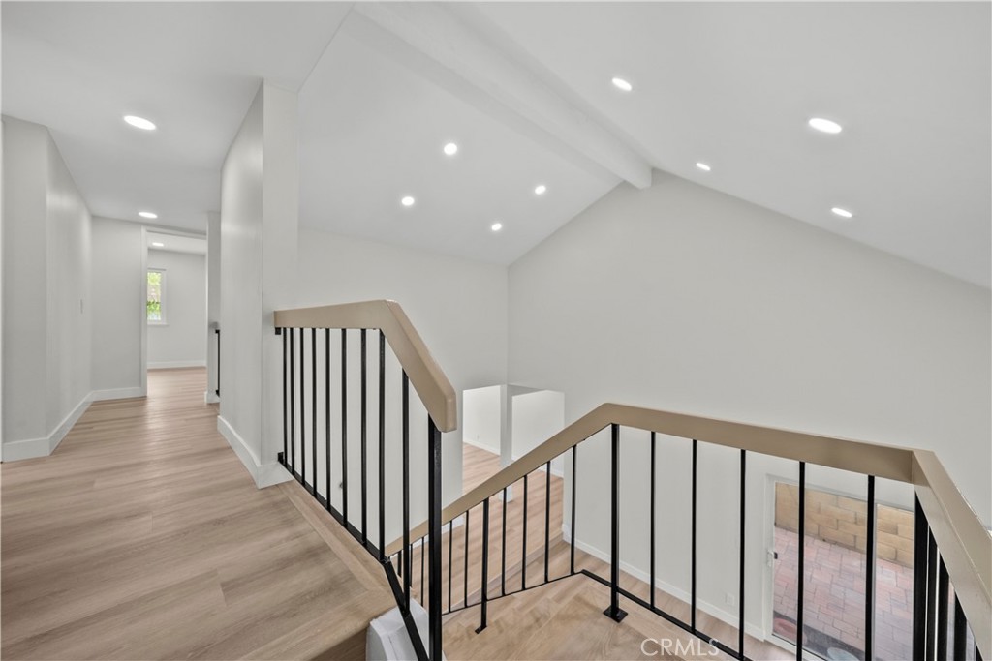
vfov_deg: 85.4
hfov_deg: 108.3
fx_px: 358
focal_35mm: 13
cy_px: 330
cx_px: 496
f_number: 9
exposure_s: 1/15
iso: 250
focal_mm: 13
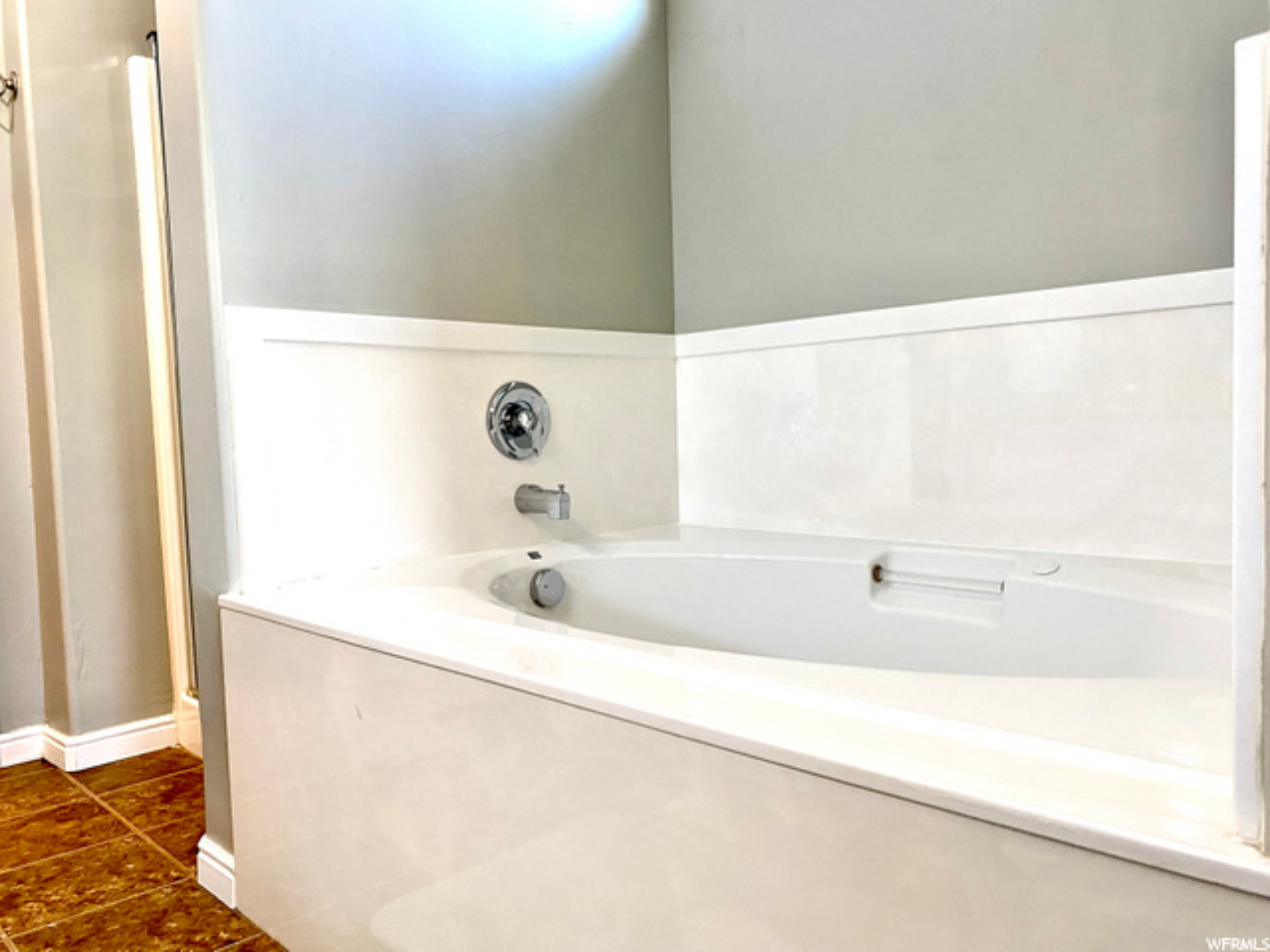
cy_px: 476
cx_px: 635
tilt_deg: -4.7
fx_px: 954
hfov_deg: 67.3
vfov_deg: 53.1
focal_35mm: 26
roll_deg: +1.4
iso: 100
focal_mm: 4.25
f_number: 1.8
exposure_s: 1/60
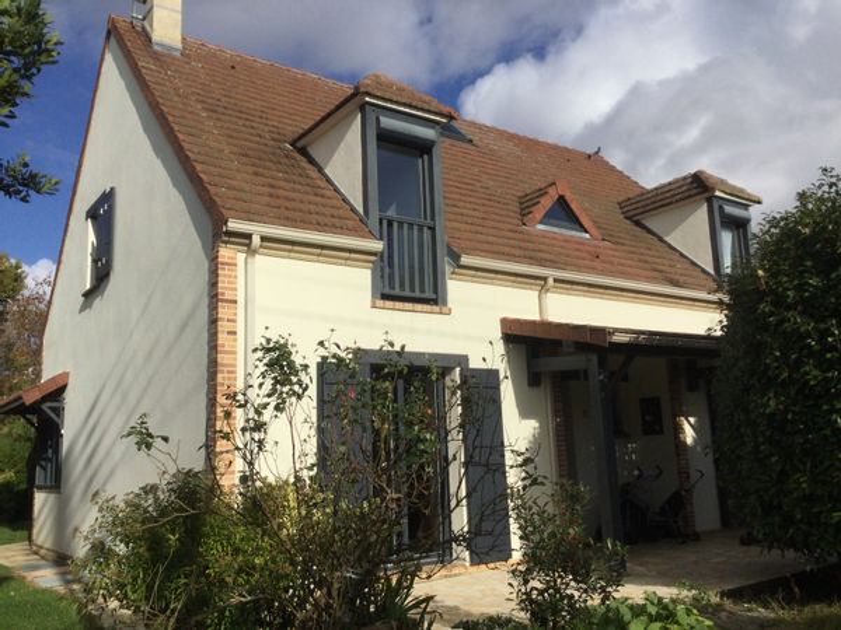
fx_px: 753
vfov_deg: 45.4
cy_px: 315
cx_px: 420
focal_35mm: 31
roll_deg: +1.7
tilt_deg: +9.0
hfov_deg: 58.4
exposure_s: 1/3704
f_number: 2.4
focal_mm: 3.3
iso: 25
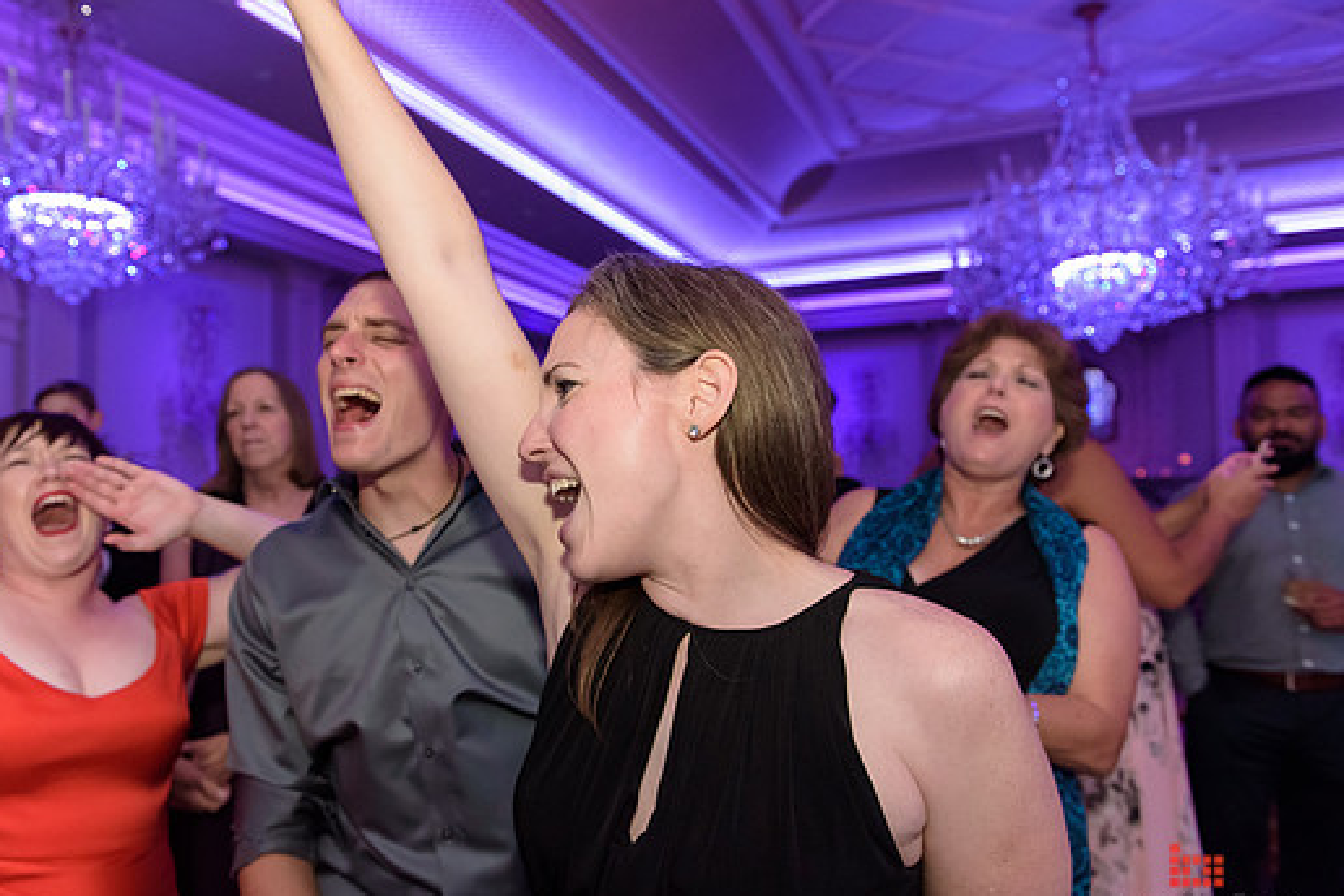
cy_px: 475
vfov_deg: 47.9
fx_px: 1008
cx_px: 599
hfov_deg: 67.2
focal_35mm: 27
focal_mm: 24
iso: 3200
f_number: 3.2
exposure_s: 1/125
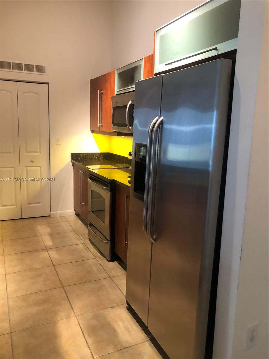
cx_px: 134
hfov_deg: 49.7
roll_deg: -1.0
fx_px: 290
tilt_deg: -8.6
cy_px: 180
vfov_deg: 63.4
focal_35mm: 28
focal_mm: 3.99
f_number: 1.8
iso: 64
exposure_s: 1/15
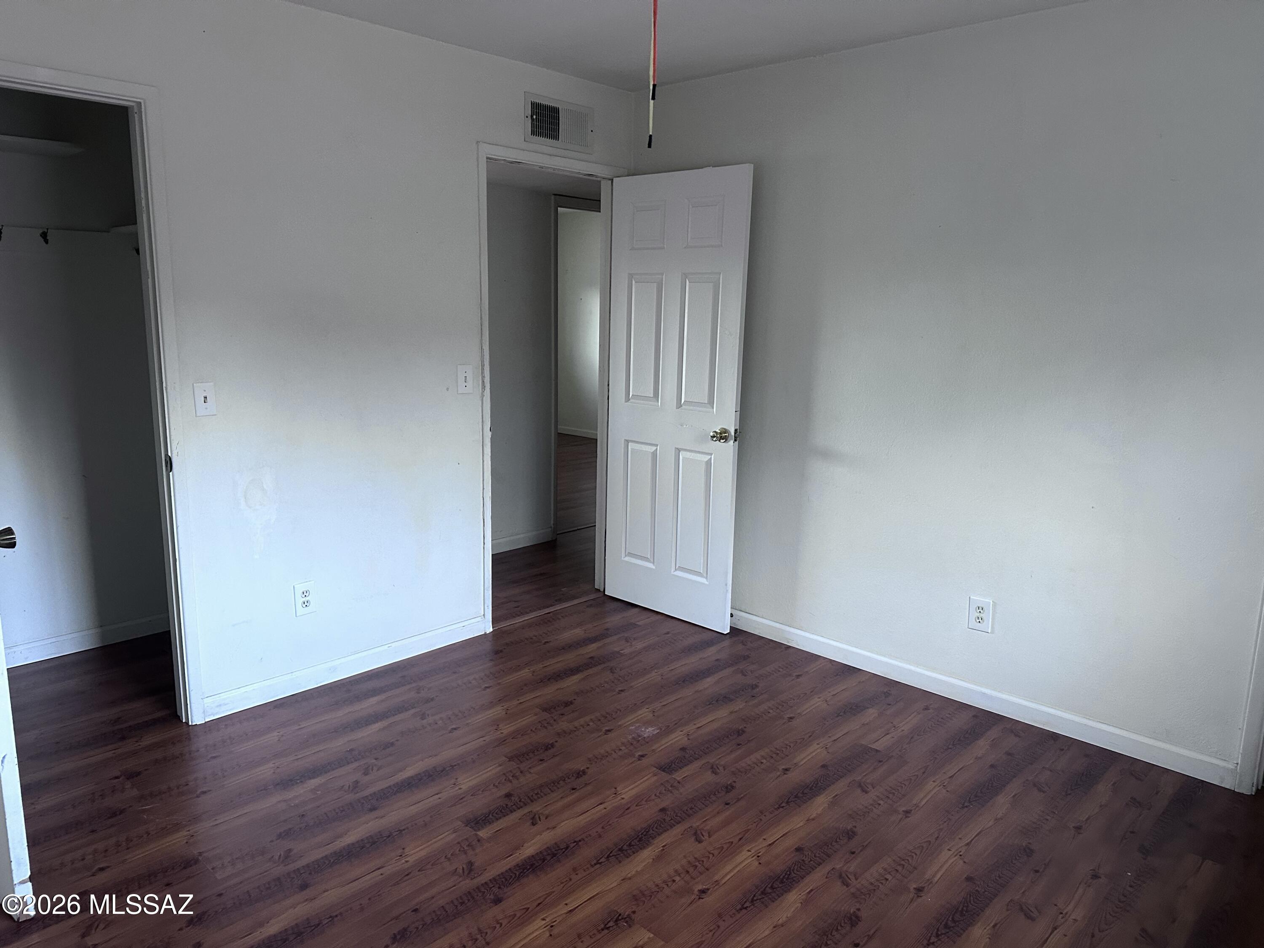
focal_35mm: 24
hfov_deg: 71.6
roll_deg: -1.5
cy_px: 474
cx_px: 632
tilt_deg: -10.3
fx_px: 876
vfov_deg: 56.8
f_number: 1.78
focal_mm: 6.86
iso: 400
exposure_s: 1/60
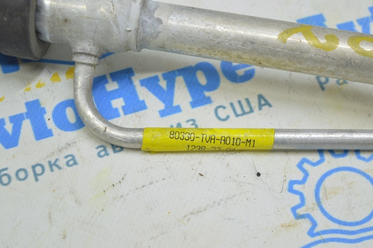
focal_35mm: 82
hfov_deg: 24.6
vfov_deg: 16.5
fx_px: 854
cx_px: 186
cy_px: 124
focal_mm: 55
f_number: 5.6
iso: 400
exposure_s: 1/20
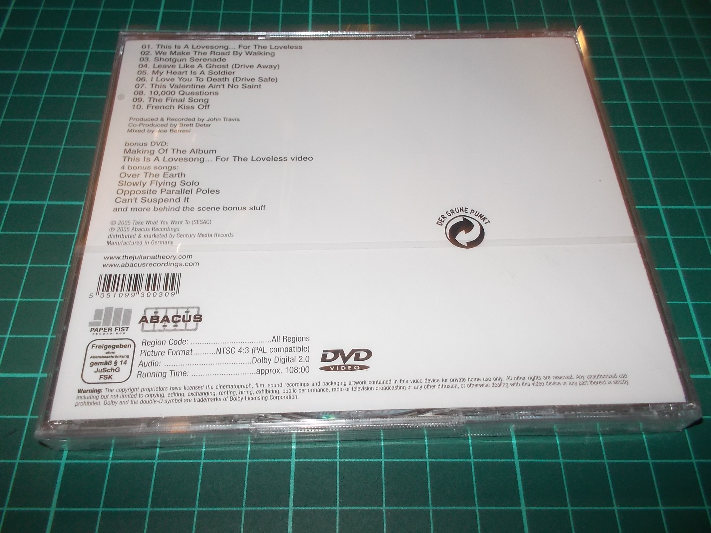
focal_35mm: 29
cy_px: 266
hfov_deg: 61.7
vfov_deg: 48.2
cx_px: 356
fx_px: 596
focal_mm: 4.1
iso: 200
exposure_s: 1/30
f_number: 3.3
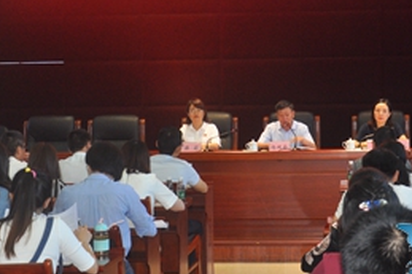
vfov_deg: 15.6
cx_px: 278
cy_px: 70
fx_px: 994
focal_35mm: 87
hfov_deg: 23.3
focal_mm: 30
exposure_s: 1/125
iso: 720
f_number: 4.2
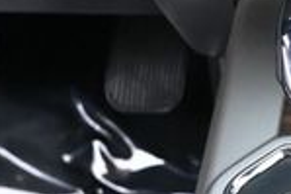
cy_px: 216
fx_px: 1430
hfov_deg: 10.9
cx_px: 508
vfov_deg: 7.7
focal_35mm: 177
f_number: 4.5
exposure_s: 1/125
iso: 1250
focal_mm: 27.5
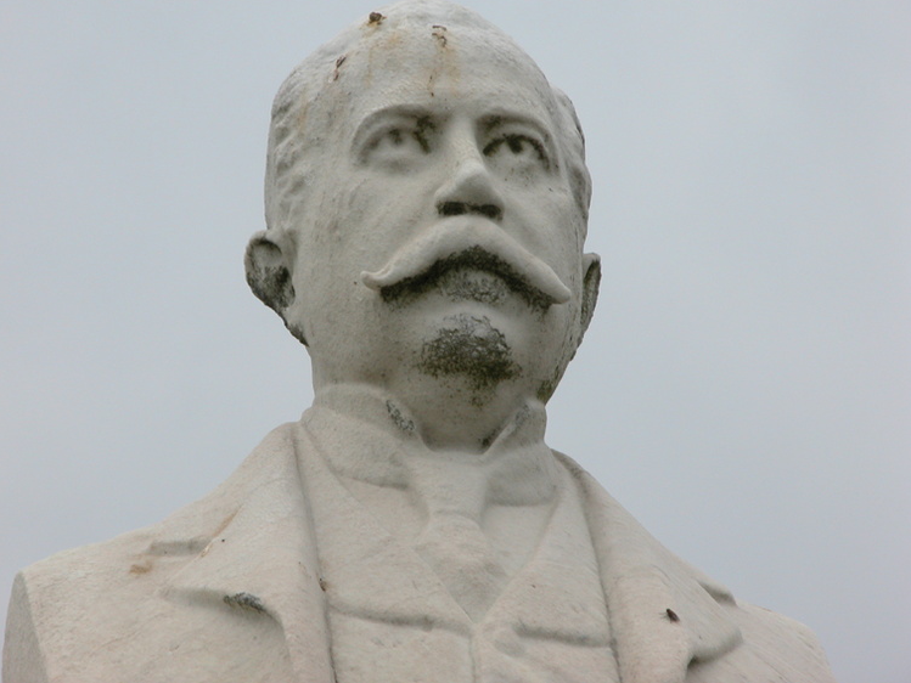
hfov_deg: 7.7
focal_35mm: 256
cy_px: 323
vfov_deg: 5.8
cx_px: 442
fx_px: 6738
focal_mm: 61.5
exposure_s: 1/162
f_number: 7.4
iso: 100
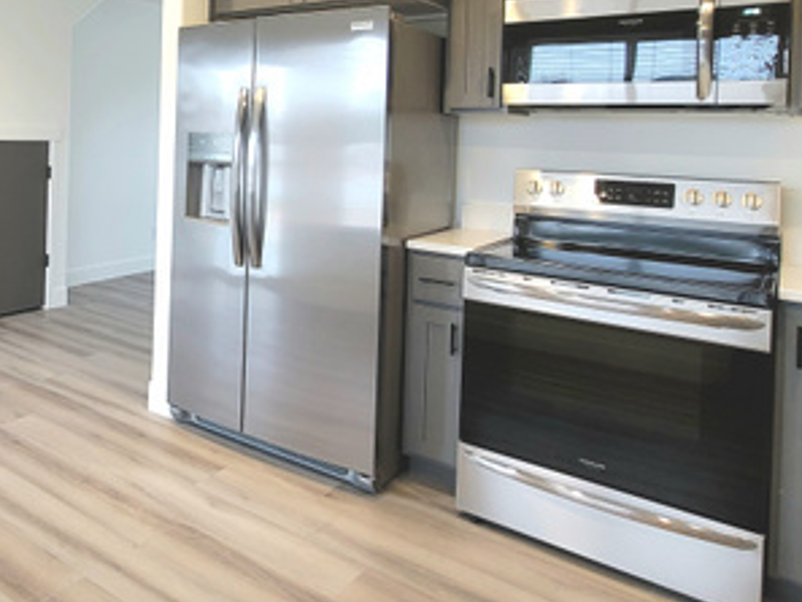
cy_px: 132
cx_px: 62
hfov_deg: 54.2
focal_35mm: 28
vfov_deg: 47.4
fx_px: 649
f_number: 2.2
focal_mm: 2.2
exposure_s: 1/60.2
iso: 100
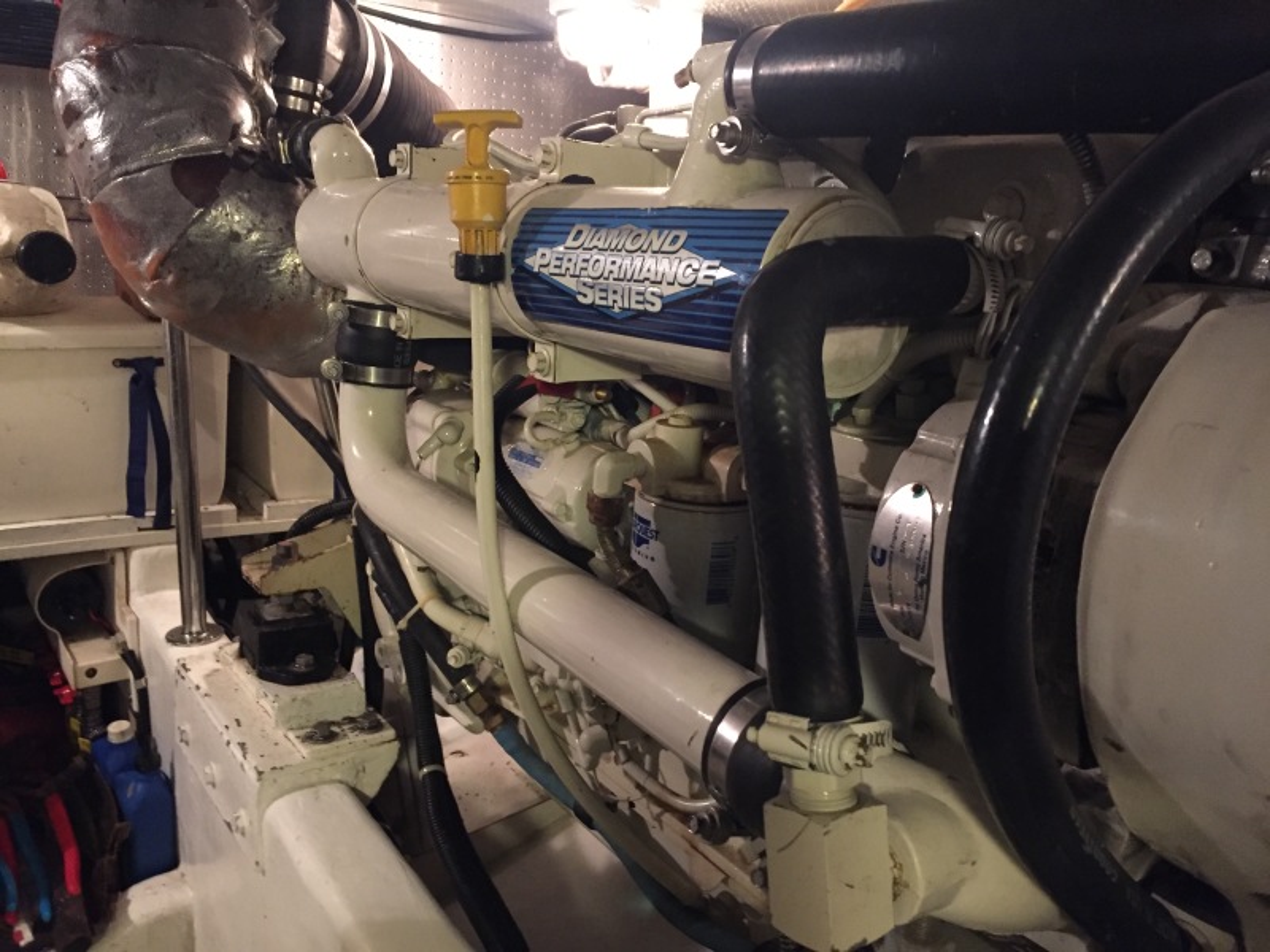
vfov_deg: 48.2
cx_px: 635
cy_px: 476
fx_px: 1064
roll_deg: -2.6
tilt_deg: -13.7
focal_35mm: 29
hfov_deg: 61.7
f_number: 2.2
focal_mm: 4.15
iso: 400
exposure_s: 1/15
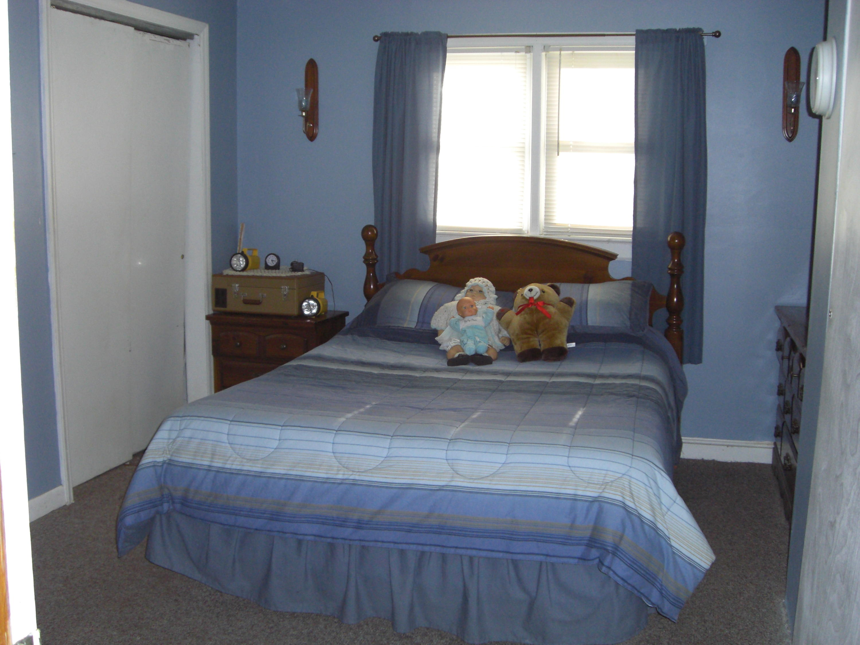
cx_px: 430
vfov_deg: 37.7
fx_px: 944
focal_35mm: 38
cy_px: 322
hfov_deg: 49.0
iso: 200
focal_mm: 6.2
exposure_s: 1/60
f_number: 2.7
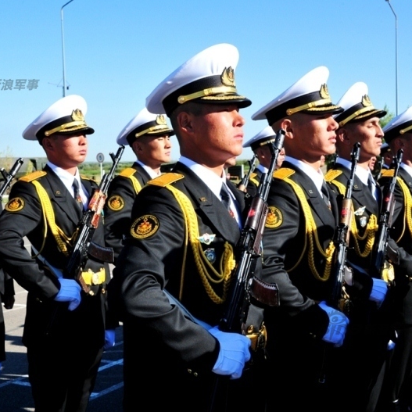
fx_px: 781
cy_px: 208
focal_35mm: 58
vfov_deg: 29.6
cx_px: 177
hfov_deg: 29.5
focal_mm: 45
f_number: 13
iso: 1000
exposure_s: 1/640
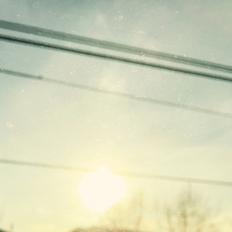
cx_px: 51
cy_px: 277
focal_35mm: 63
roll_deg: -1.1
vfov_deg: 24.7
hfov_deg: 26.8
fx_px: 478
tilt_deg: -1.3
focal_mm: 4.15
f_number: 2.2
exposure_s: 1/2326
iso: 32
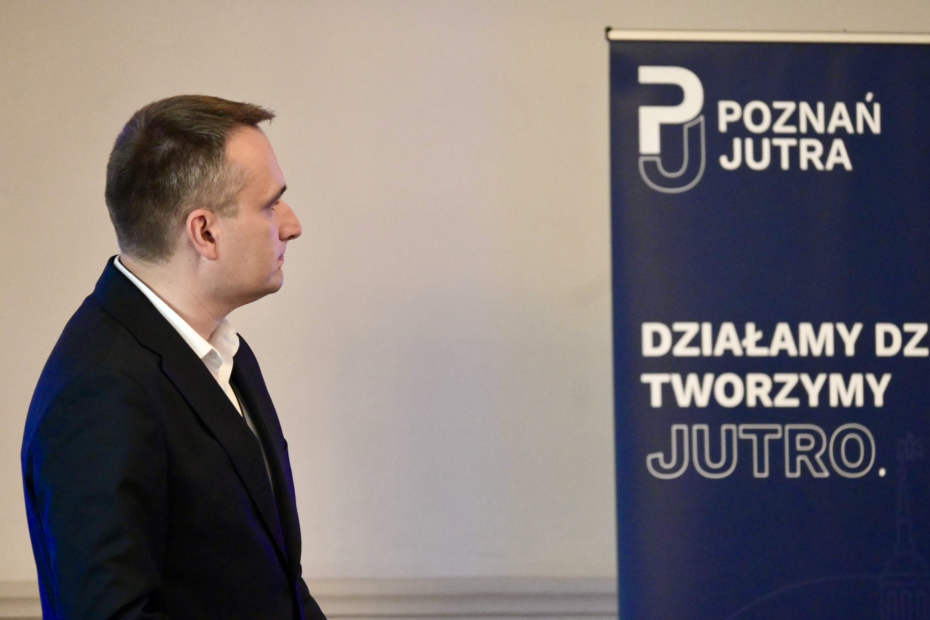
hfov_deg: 6.3
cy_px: 345
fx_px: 8487
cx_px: 501
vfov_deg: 4.2
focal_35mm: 329
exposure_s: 1/60
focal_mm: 185
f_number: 5.6
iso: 5600
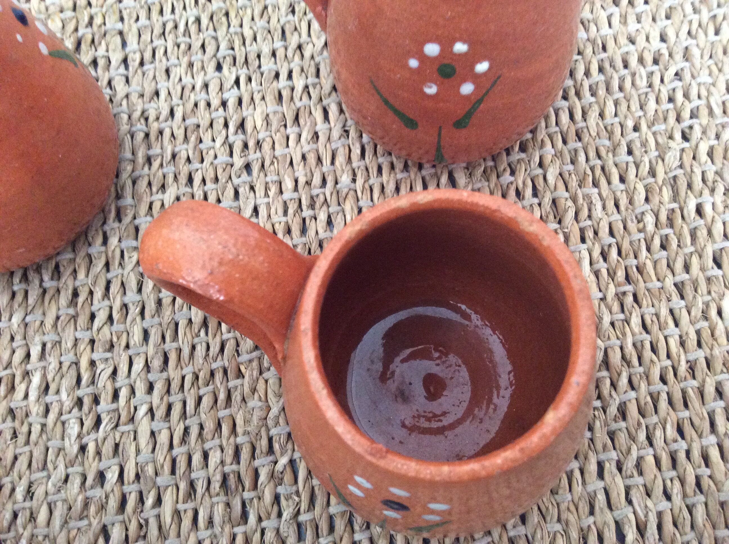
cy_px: 272
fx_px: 673
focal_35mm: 32
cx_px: 364
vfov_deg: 44.1
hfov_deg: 56.9
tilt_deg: -71.3
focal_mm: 3.3
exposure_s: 1/20
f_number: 2.4
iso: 250
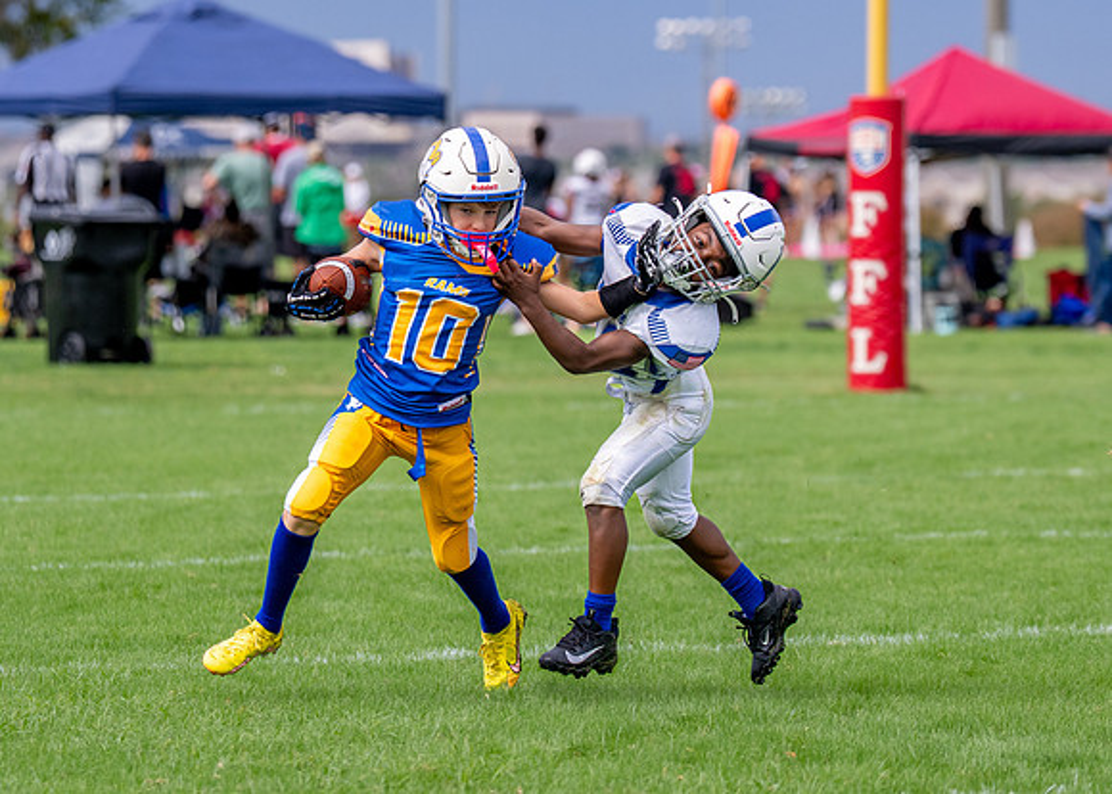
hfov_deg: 7.9
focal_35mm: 254
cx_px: 624
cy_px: 371
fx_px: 8010
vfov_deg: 5.7
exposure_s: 1/5000
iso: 250
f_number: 2.8
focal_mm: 134
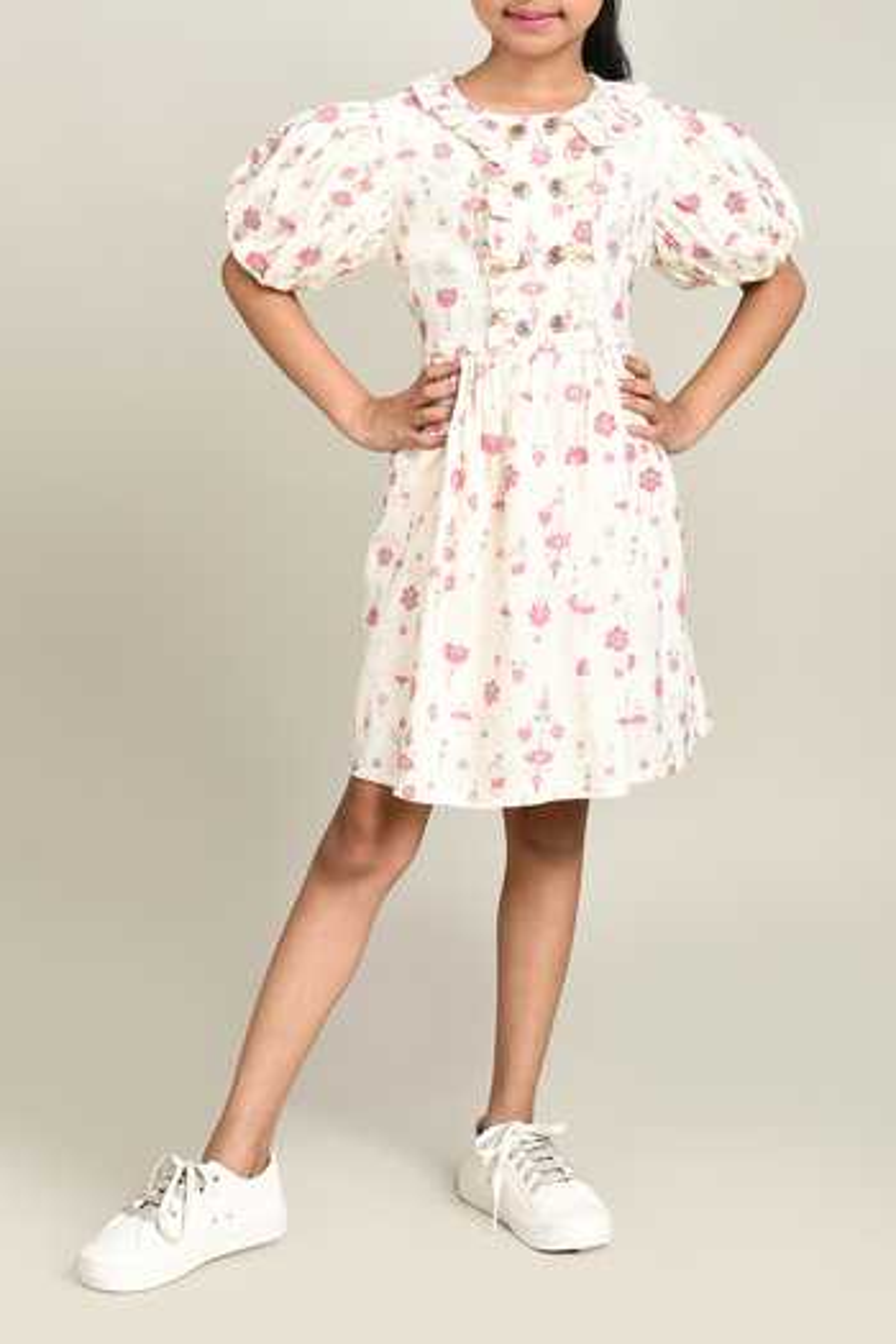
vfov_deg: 39.6
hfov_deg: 27.0
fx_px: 1867
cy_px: 672
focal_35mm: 50
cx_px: 448
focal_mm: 50
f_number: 10
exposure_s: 1/160
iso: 100
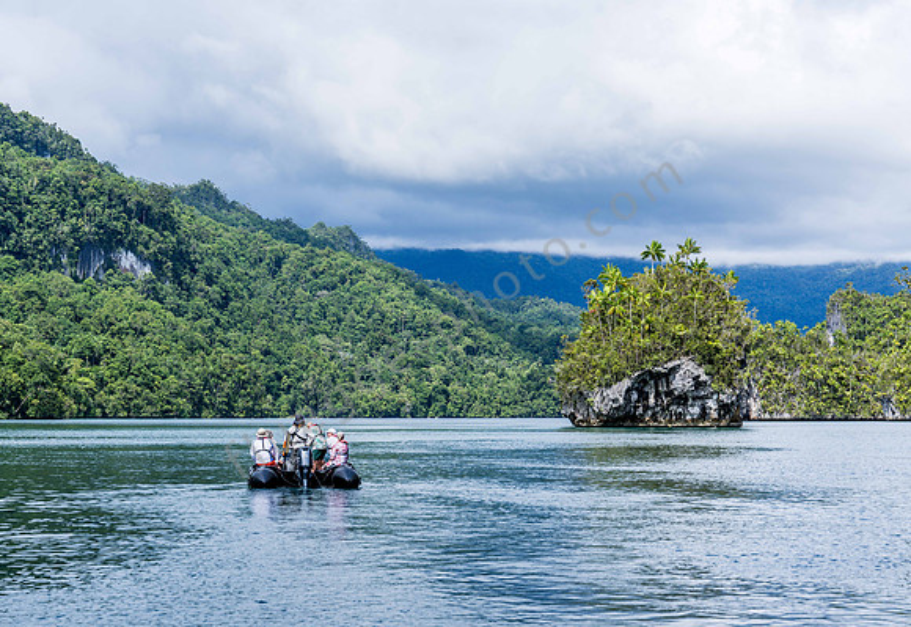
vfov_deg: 19.4
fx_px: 1829
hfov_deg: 28.0
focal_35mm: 72
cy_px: 314
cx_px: 470
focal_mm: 70
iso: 125
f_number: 6.3
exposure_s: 1/400
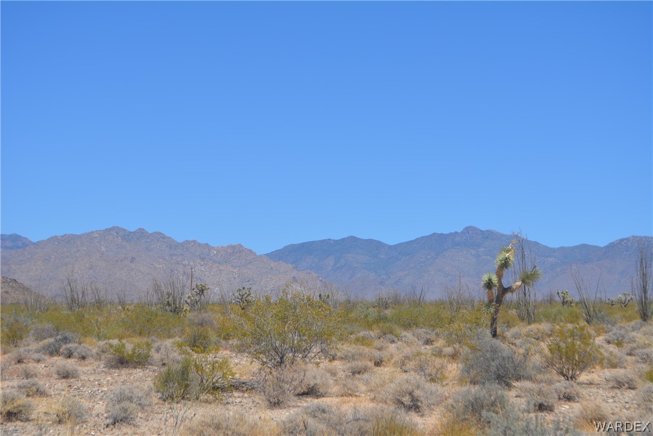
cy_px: 218
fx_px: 1416
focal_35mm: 78
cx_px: 326
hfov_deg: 26.0
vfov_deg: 17.5
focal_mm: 52
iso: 140
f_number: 8
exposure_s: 1/500
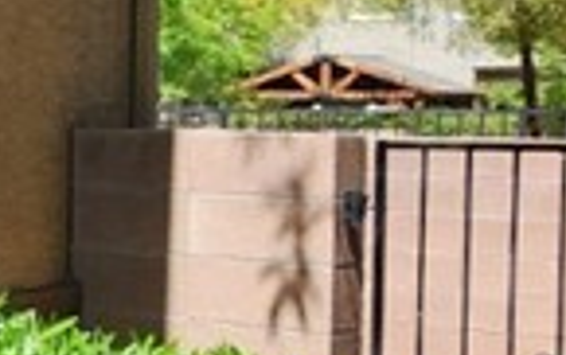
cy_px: 160
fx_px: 1498
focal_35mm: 97
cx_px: -831
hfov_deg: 14.0
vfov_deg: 13.5
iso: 50
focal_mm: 2.2
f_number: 2.2
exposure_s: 1/1096
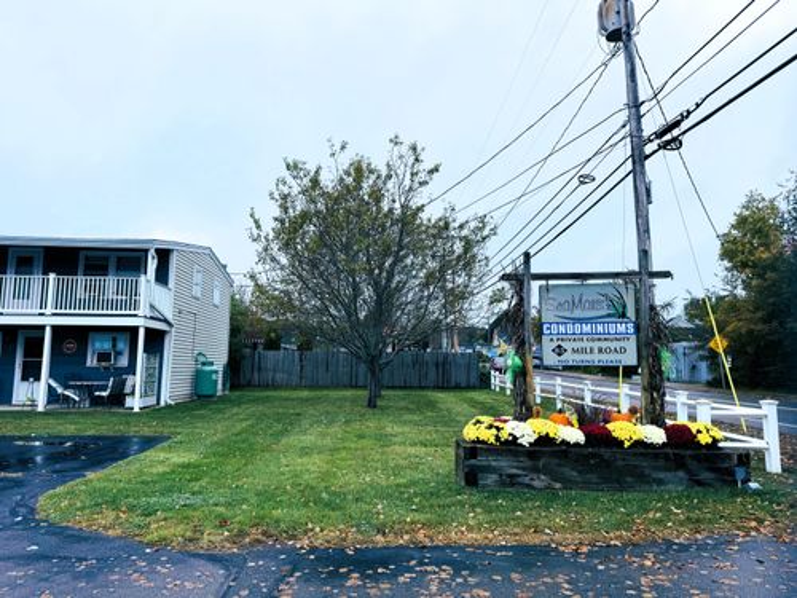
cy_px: 299
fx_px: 553
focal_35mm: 24
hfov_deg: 71.6
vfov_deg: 56.8
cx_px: 398
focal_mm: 6.76
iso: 80
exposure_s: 1/3145
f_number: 1.78
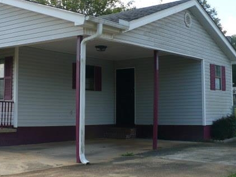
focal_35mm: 56
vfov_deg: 26.1
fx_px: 382
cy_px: 73
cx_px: 63
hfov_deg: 33.8
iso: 100
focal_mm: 6.1
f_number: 2.8
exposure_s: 1/500
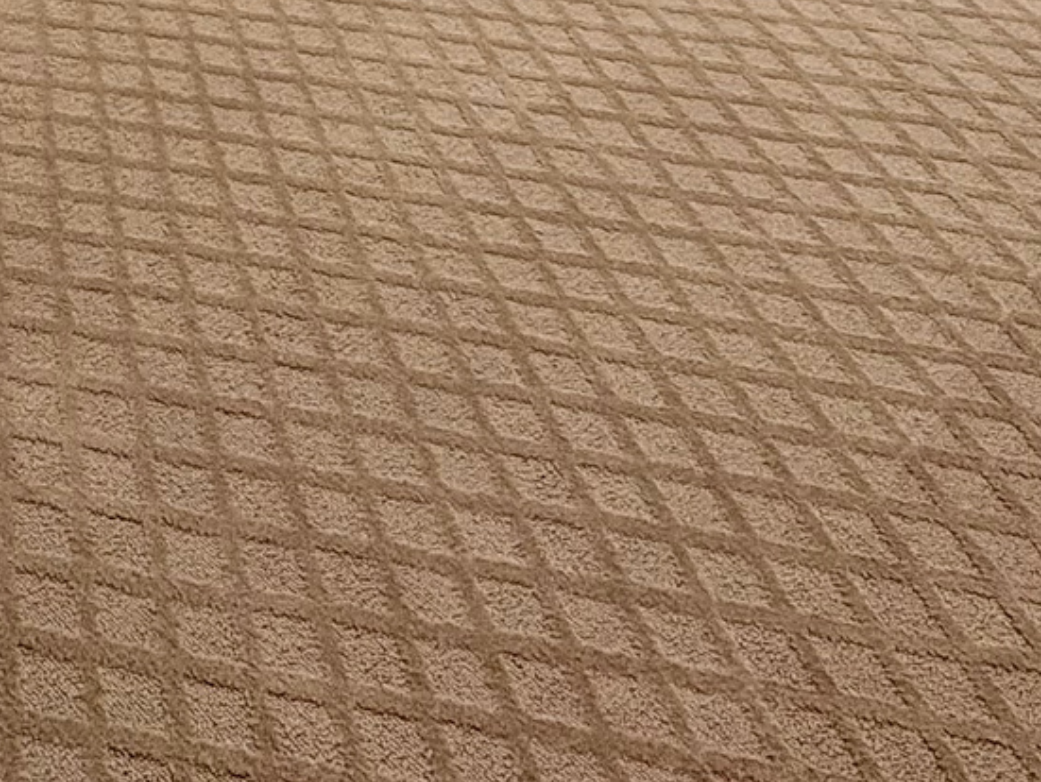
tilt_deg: -13.3
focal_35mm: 52
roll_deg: -0.4
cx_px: 412
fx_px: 1565
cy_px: -527
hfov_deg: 36.6
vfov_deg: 21.3
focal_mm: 2.22
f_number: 2.2
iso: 160
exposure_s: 1/60
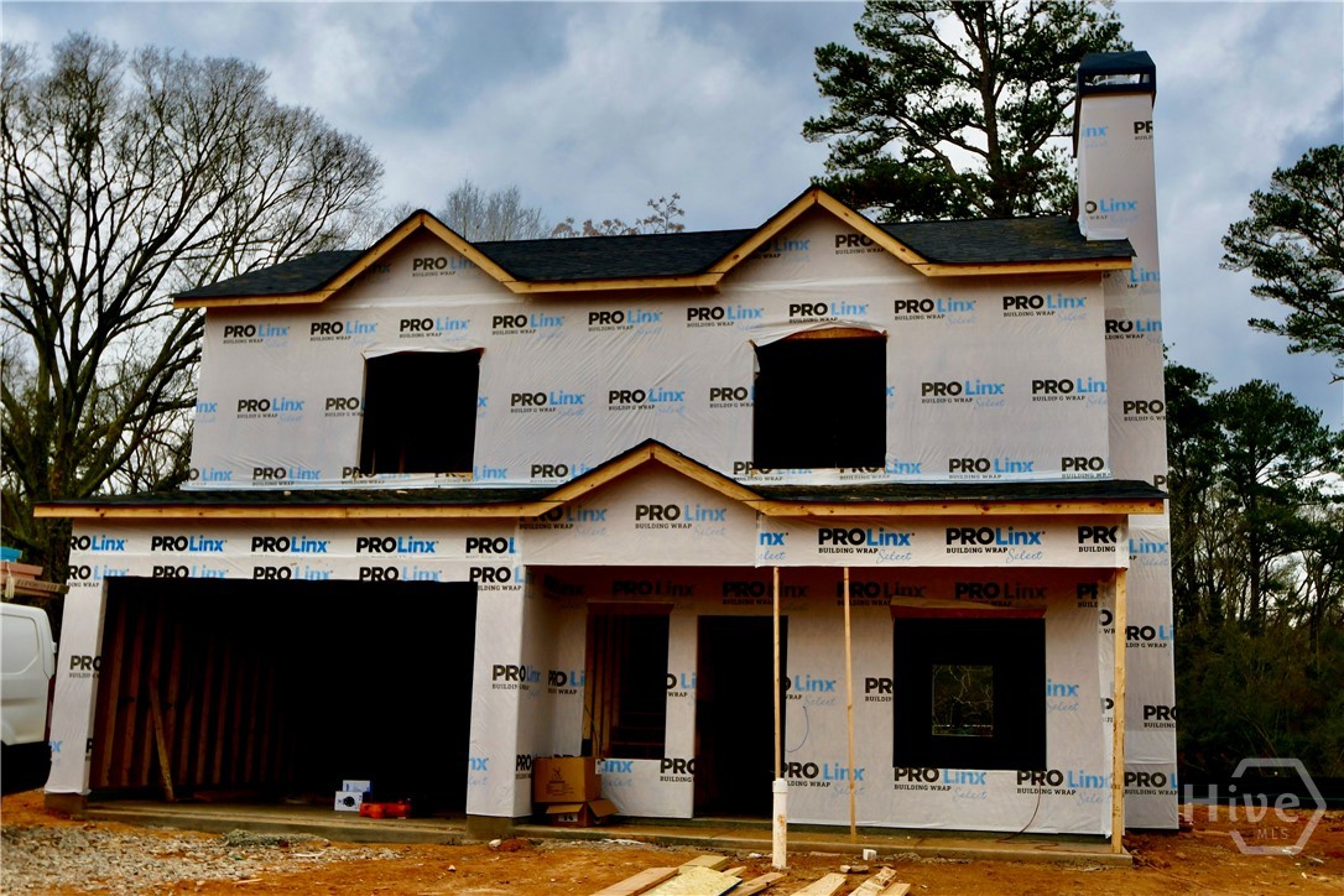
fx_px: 1157
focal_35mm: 31
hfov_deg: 60.3
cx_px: 672
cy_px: 448
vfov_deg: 42.3
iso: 200
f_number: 8
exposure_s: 1/250
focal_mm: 21
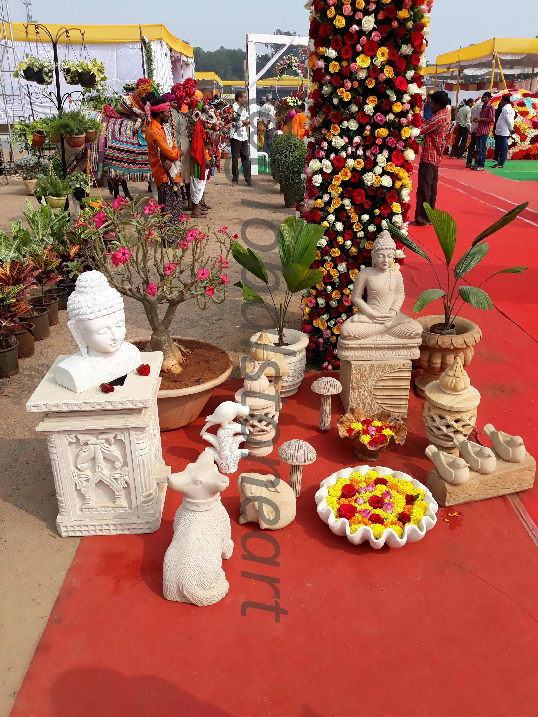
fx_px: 560
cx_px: 269
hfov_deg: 51.4
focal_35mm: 27
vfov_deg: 65.3
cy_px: 358
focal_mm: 3.71
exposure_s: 1/1490
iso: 40
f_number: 1.7
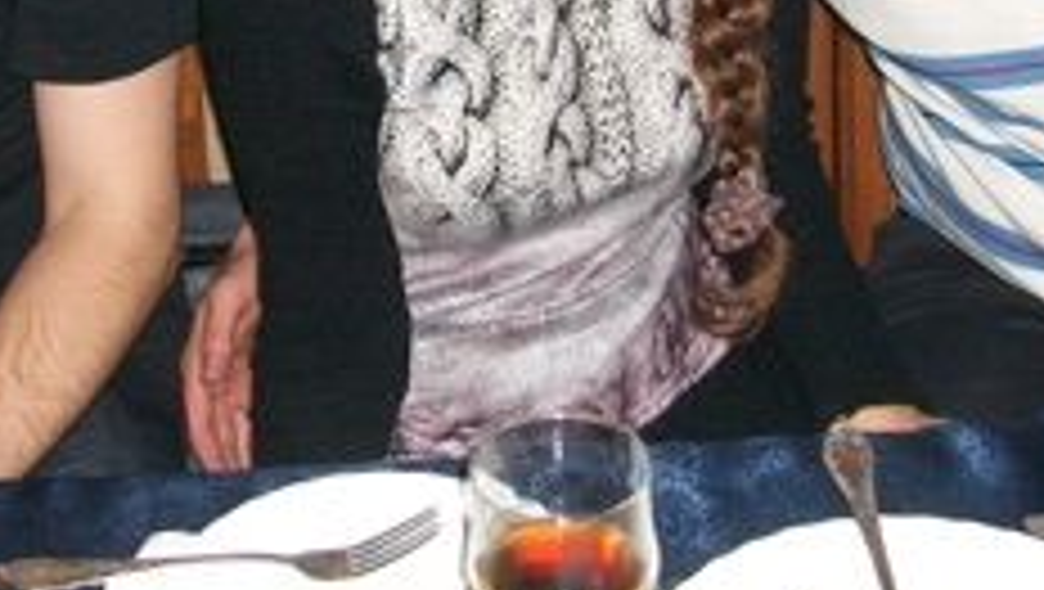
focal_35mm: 83
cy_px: -158
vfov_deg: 14.1
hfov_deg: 25.6
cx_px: 472
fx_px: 2300
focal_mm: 5.7
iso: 120
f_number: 2.8
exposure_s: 1/60
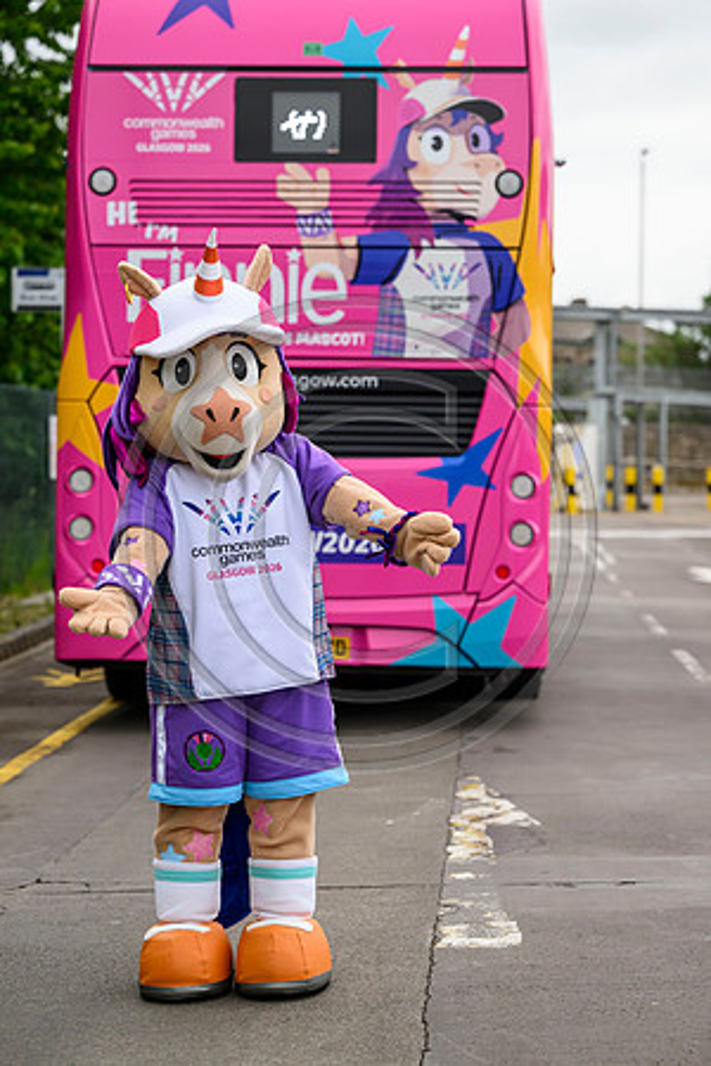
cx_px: 356
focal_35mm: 83
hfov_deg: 16.5
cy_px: 533
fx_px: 2459
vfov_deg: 24.5
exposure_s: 1/800
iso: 800
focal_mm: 83
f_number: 3.5
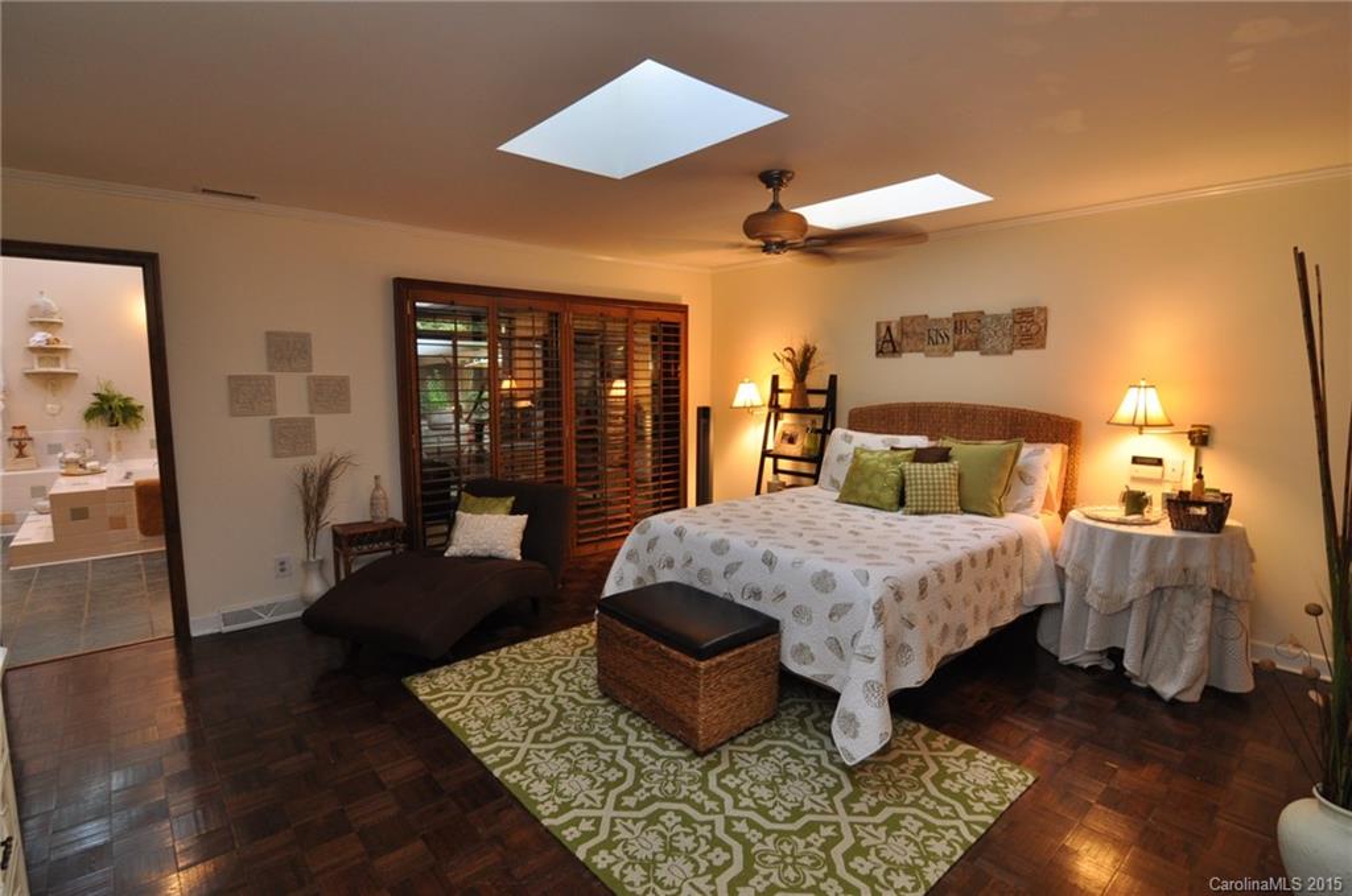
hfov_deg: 95.1
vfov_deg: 71.9
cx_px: 676
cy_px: 448
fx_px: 619
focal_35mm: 16
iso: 400
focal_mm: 11
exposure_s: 1/8
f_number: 9
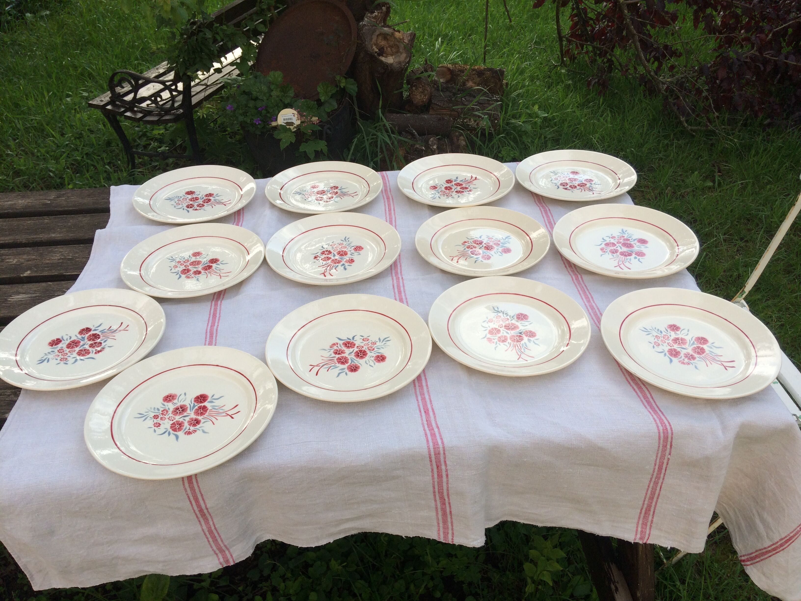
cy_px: 300
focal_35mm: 29
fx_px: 671
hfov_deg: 61.7
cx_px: 400
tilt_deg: -35.5
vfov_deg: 48.2
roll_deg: +1.1
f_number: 2.2
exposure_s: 1/519
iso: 32
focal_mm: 4.15
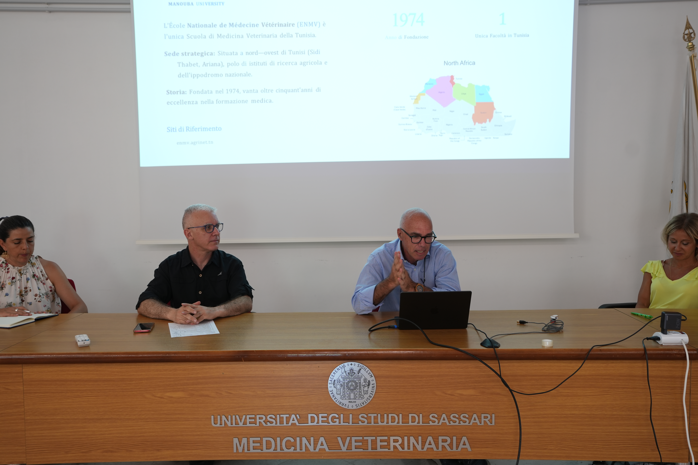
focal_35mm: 35
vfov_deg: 37.9
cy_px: 232
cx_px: 349
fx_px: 679
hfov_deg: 54.4
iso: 320
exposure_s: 1/25
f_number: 3.5
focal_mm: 35
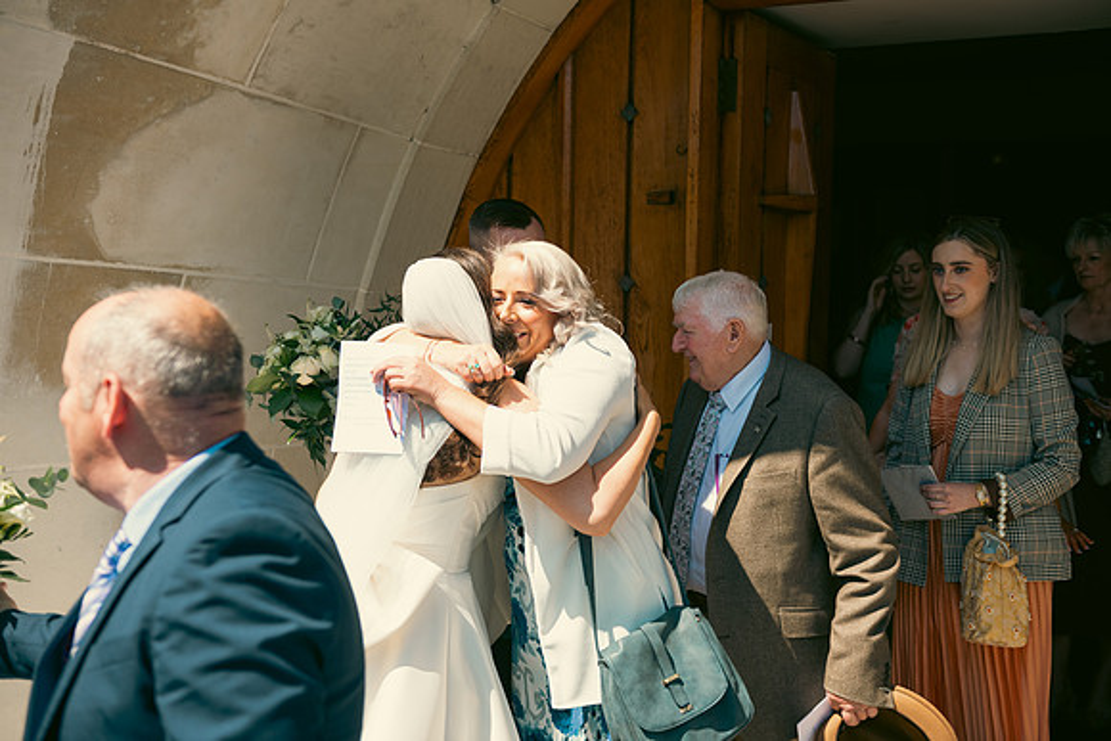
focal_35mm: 40
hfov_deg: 48.4
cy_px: 370
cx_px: 556
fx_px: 1235
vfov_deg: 33.4
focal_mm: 40
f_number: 3.5
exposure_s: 1/800
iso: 100
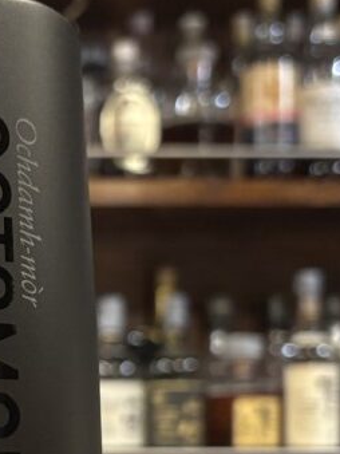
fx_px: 1206
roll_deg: -0.2
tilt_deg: +3.1
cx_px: -58
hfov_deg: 15.5
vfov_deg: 20.8
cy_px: 431
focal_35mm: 92
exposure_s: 1/30
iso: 800
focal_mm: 5.96
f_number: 1.6
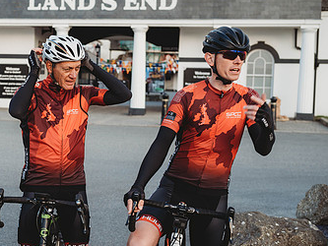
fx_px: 635
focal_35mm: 67
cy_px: 138
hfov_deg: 28.3
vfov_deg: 21.9
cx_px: 63
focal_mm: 40
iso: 100
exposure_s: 1/160
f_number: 3.5
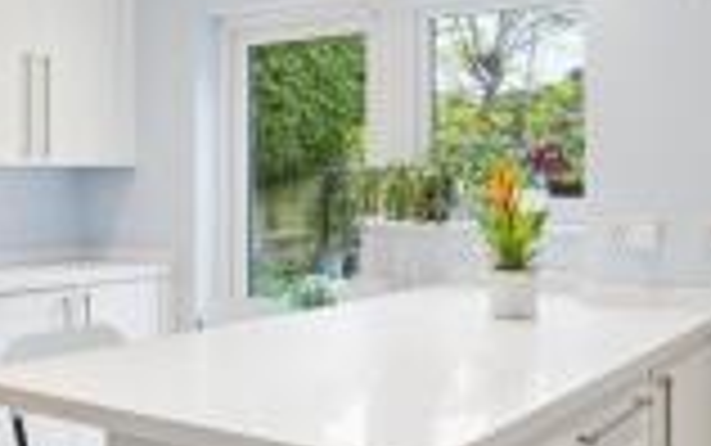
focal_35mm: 49
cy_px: 182
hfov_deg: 40.5
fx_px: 950
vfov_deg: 26.3
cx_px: 234
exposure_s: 1/25
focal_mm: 16
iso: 160
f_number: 5.6
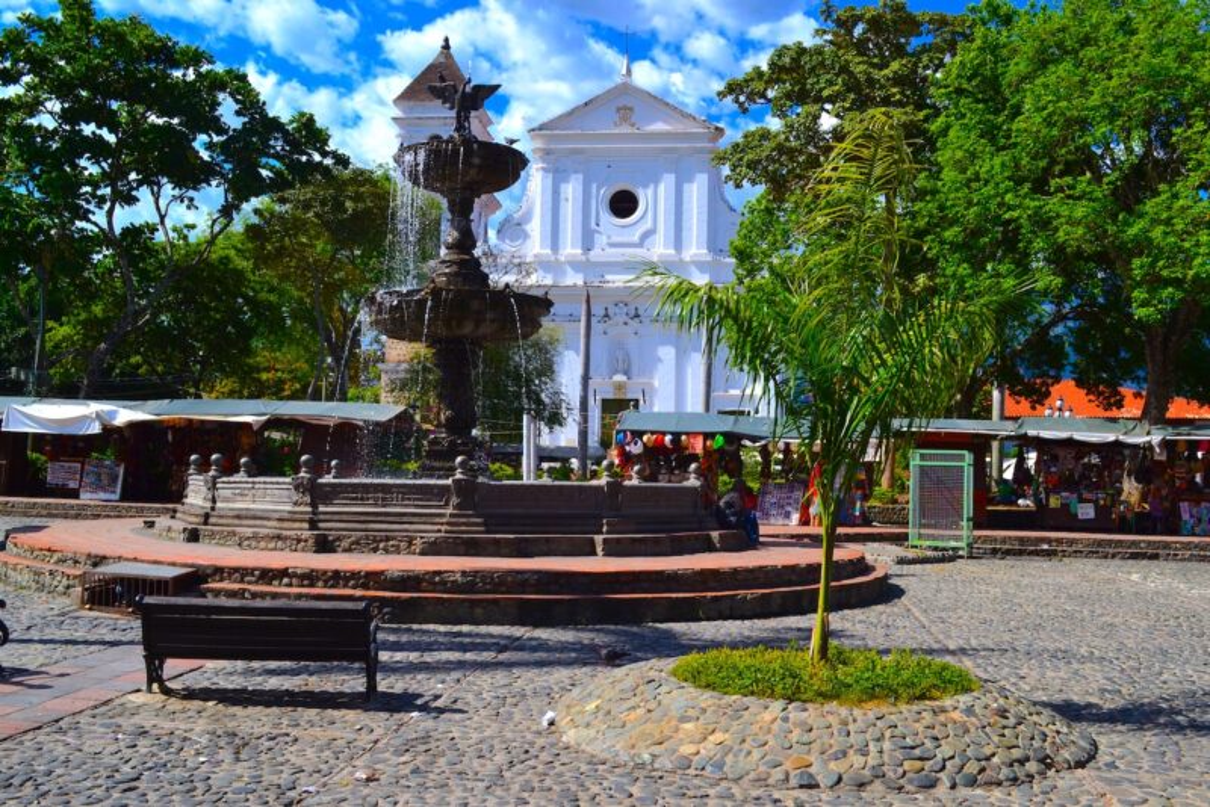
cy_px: 404
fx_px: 1210
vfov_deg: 36.9
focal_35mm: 36
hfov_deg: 53.1
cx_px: 605
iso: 400
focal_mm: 24
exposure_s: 1/400
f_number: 11
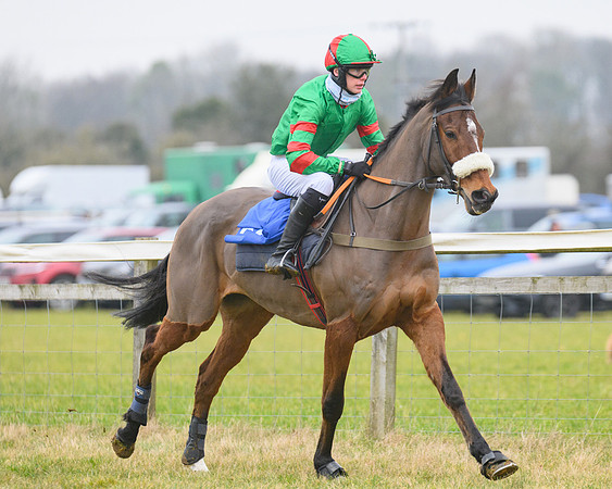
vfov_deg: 4.7
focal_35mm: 329
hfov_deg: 5.9
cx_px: 342
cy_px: 236
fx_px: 5965
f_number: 5
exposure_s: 1/1000
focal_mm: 240
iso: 1250
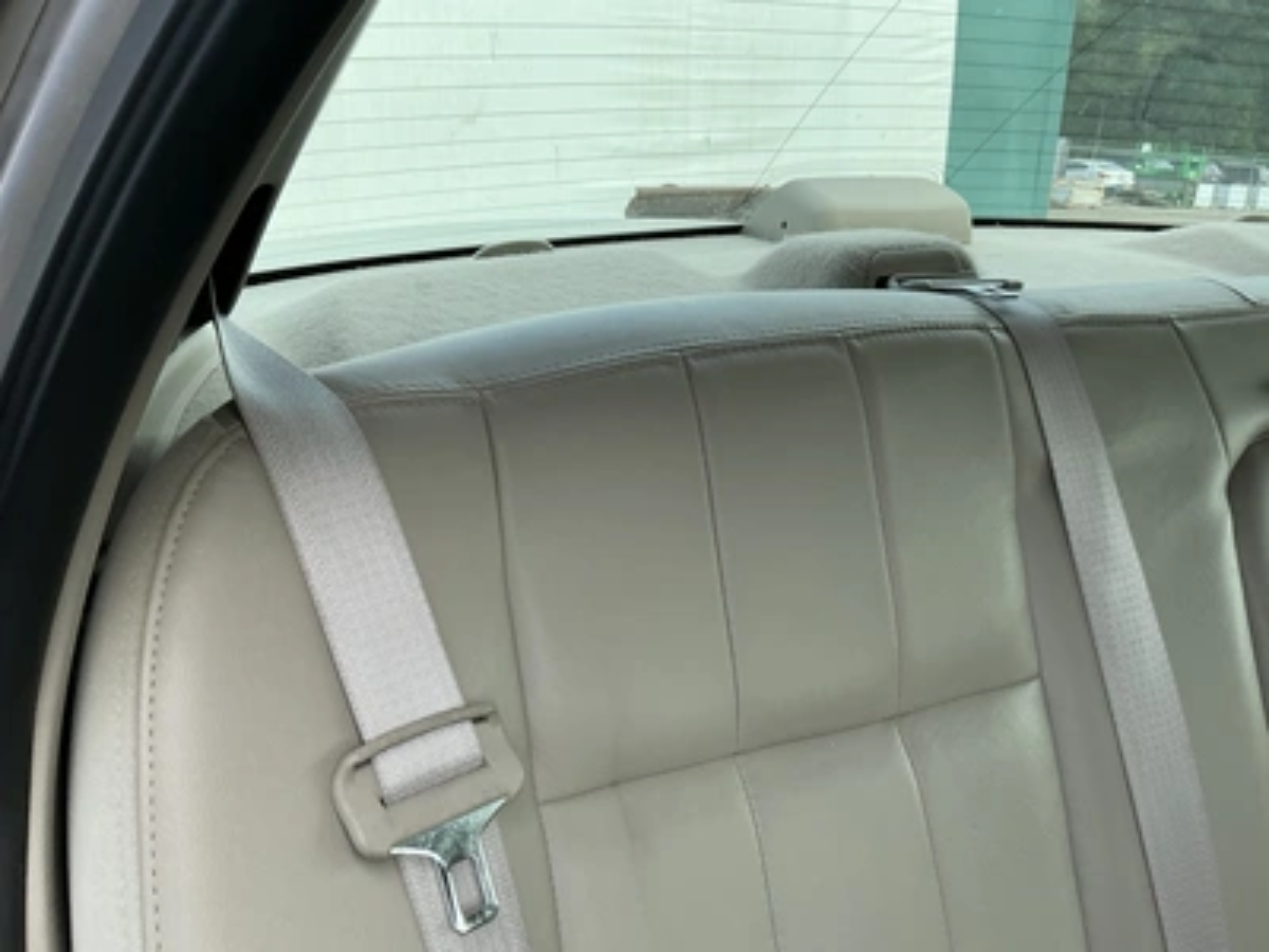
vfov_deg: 49.7
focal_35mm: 28
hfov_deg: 63.4
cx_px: 634
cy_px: 476
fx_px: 1026
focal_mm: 3
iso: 25
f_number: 1.8
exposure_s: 1/504
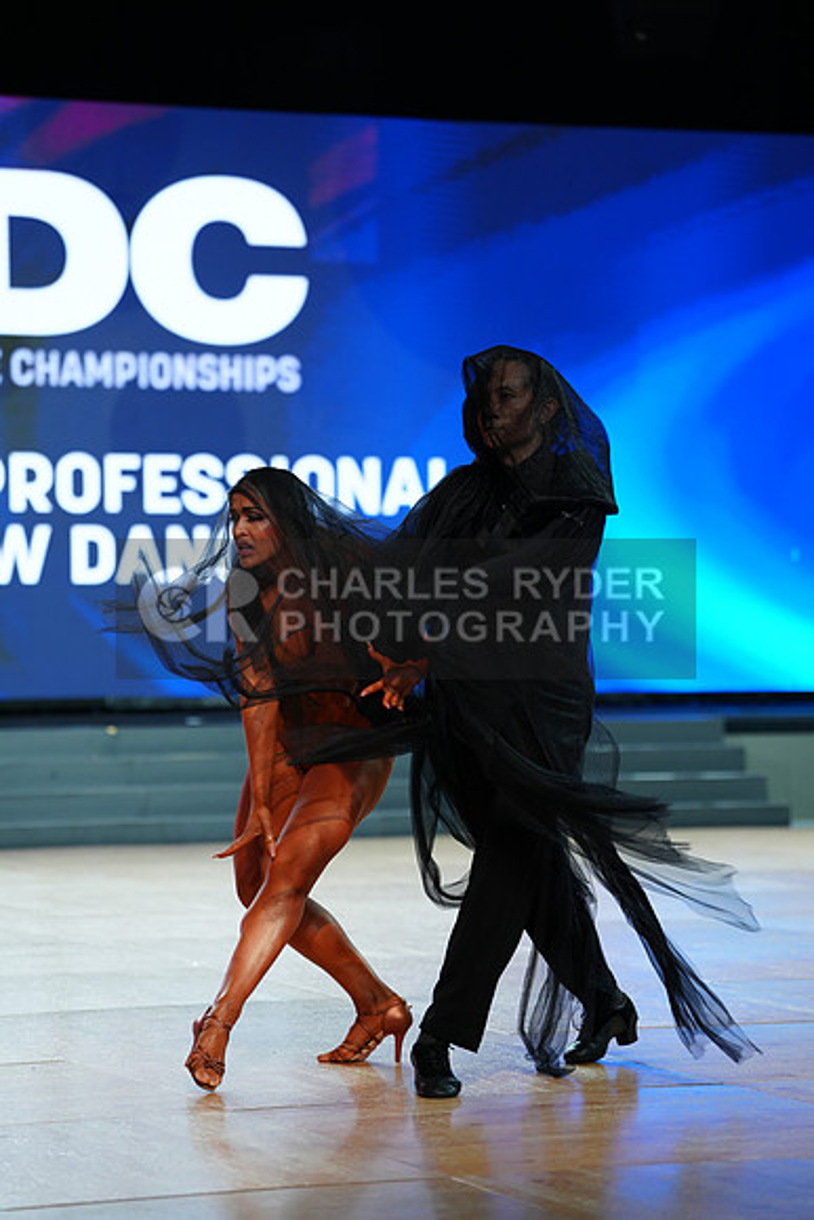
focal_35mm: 108
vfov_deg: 18.9
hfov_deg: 12.7
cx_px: 407
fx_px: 3661
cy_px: 610
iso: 500
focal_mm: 108
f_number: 2.8
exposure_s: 1/400
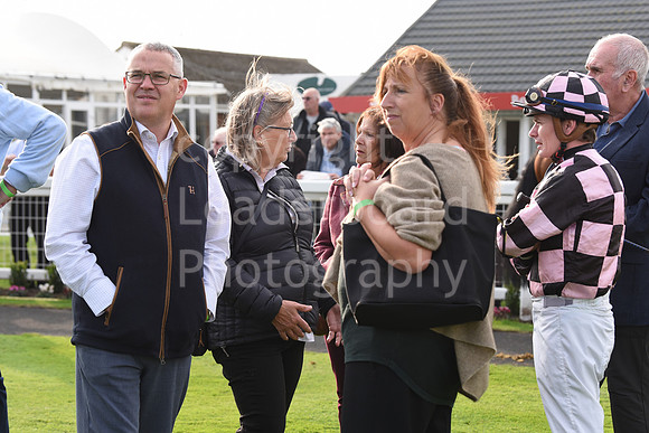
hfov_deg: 22.6
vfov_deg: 15.2
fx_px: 1623
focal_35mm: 90
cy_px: 216
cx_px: 324
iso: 640
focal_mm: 90
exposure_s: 1/1000
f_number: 5.6
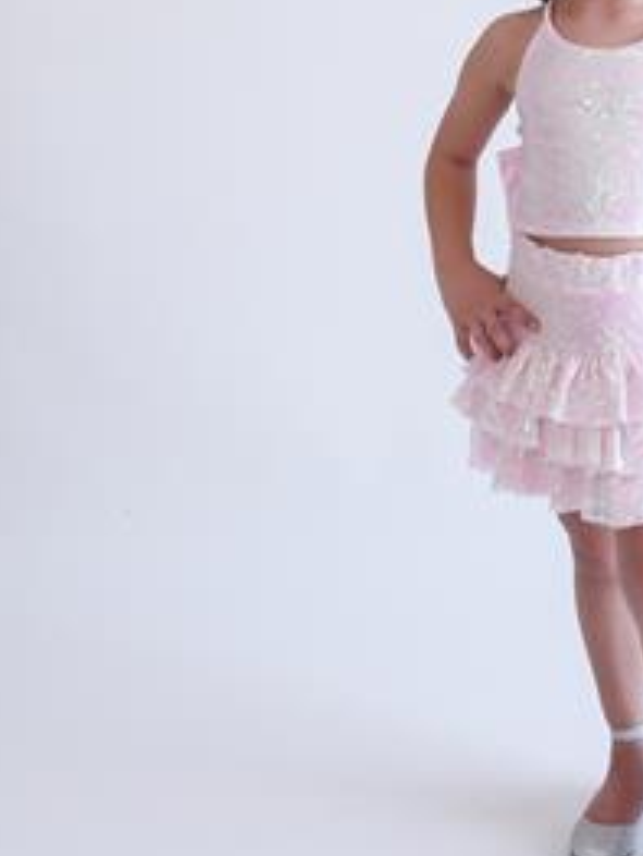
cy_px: 158
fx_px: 1855
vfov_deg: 25.5
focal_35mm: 75
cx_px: 610
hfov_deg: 19.2
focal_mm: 35
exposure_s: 1/125
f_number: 8
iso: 640
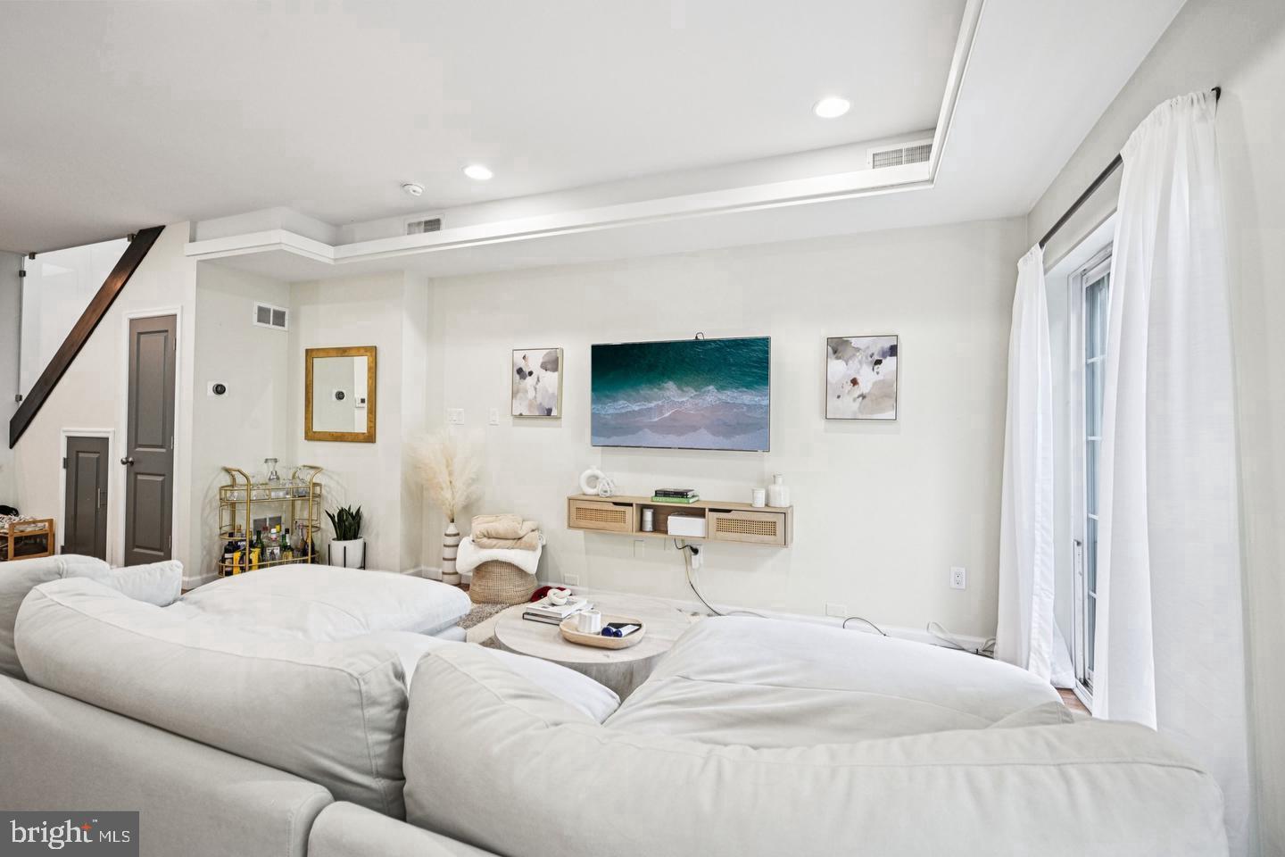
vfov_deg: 73.7
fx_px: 571
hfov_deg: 96.7
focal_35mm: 16
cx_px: 642
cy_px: 428
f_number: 8
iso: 800
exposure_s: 1/80
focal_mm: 16
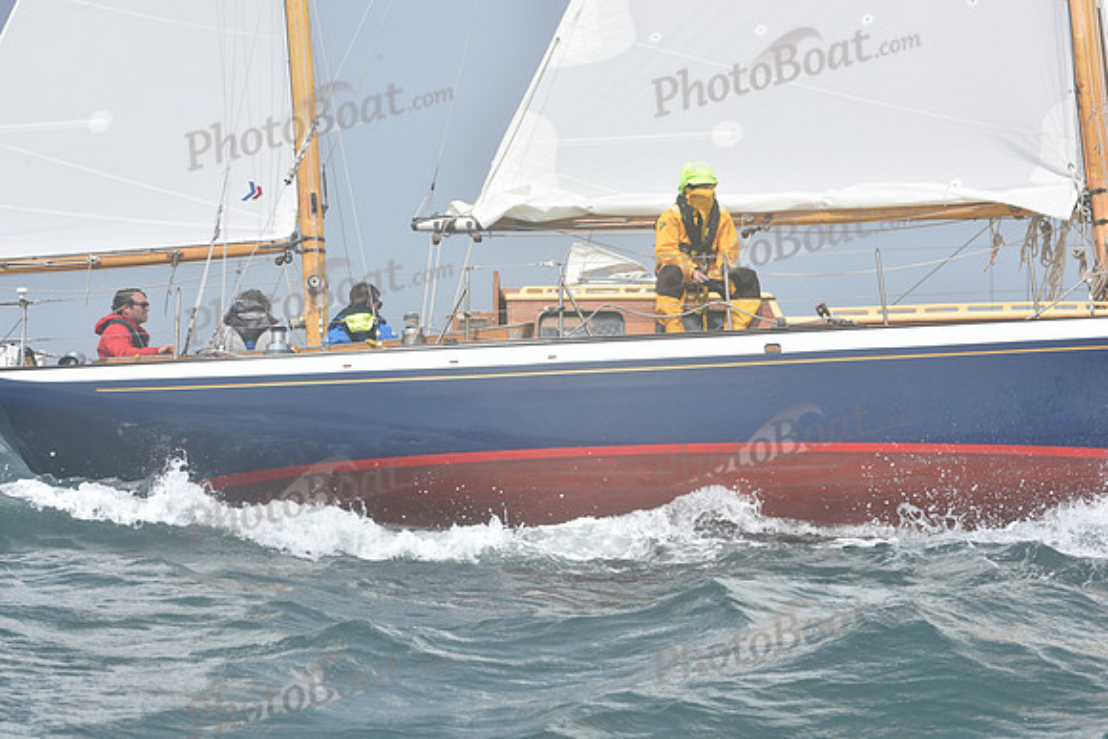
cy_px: 370
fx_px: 2832
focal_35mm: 92
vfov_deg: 14.9
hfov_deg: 22.1
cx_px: 554
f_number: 11
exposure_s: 1/800
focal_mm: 92
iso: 320
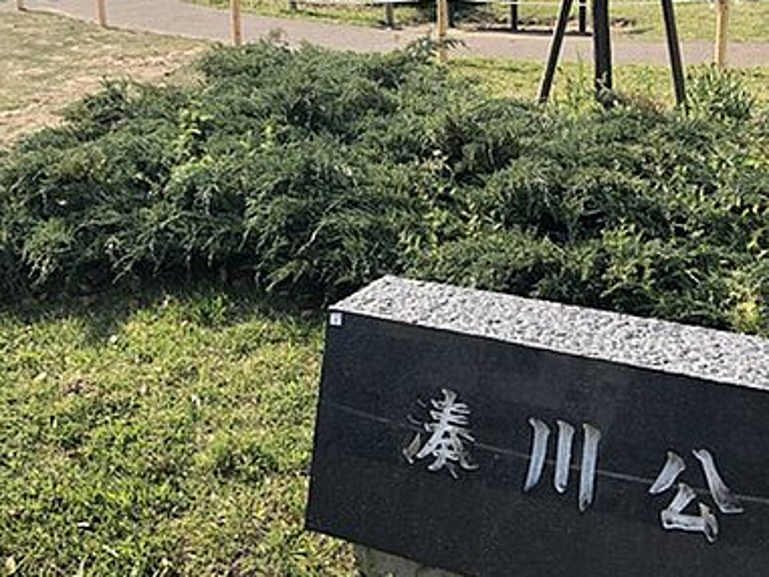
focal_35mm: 47
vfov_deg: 30.8
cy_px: 228
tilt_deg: -15.9
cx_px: 418
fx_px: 1044
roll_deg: +1.7
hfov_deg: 40.4
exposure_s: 1/813
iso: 20
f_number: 1.8
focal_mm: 4
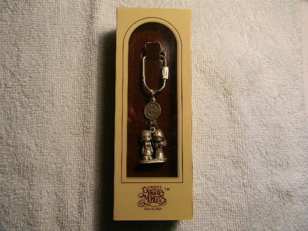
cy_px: 116
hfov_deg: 63.4
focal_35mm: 28
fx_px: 249
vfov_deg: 49.7
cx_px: 154
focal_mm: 5
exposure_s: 1/36
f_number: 3.5
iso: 80
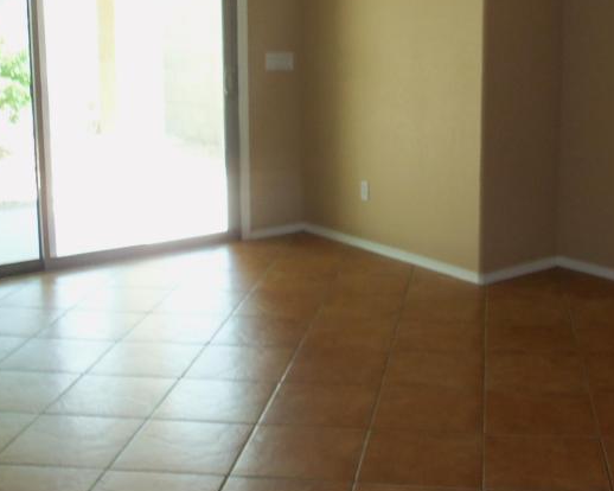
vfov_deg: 27.1
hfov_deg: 33.3
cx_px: 399
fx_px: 1017
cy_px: 196
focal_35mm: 56
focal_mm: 5.2
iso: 100
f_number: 3.4
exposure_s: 1/30
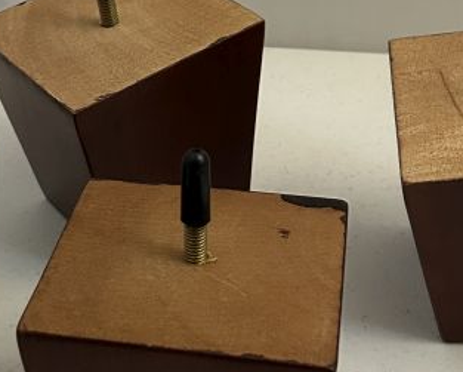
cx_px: 133
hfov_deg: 23.4
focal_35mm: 81
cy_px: 167
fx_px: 1111
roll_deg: +1.4
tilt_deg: -38.1
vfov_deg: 19.0
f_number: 1.5
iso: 400
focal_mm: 5.7
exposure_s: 1/60
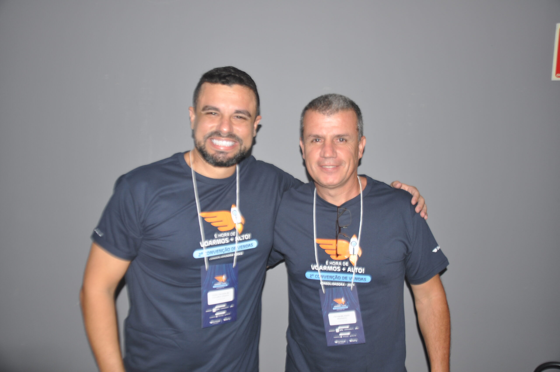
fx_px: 489
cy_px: 186
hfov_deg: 59.6
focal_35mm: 32
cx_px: 280
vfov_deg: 41.6
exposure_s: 1/30
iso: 200
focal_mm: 21
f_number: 5.6
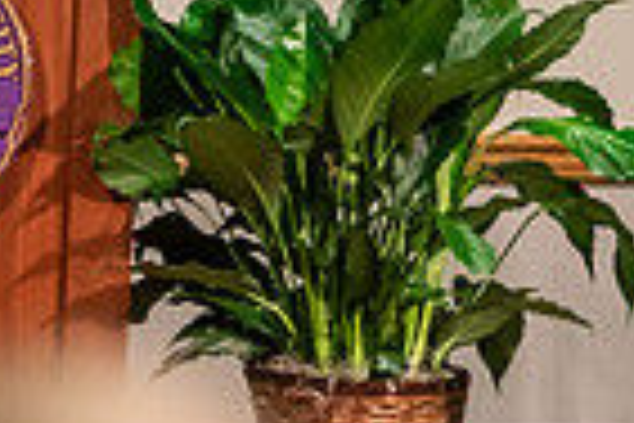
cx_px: -202
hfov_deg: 4.5
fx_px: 8100
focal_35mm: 460
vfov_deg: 3.0
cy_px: -295
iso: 2500
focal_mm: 112
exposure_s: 1/160
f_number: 3.2
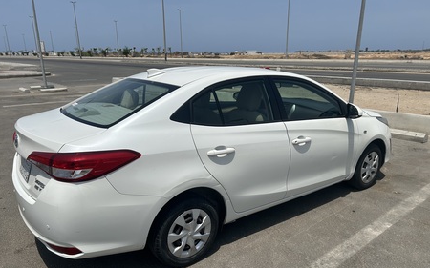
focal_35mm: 28
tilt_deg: -15.6
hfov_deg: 66.5
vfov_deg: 44.3
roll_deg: +1.2
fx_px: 328
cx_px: 214
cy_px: 162
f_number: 1.5
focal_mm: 5.7
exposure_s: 1/9434
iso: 50
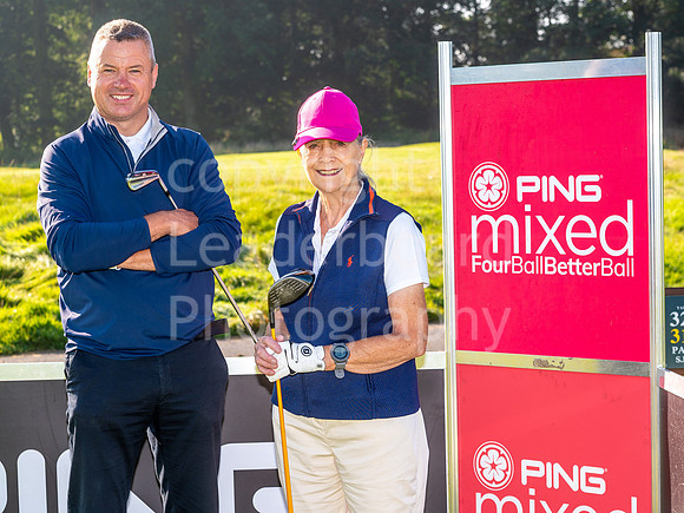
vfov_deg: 15.0
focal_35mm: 98
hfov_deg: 20.0
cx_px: 306
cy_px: 242
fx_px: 1942
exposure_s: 1/200
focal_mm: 82
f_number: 9
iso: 200
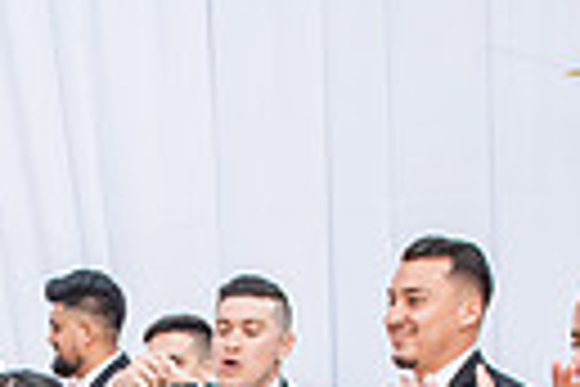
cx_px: 1
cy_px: 762
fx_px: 2030
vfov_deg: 10.1
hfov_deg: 15.9
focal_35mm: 126
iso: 800
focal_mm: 24
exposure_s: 1/160
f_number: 5
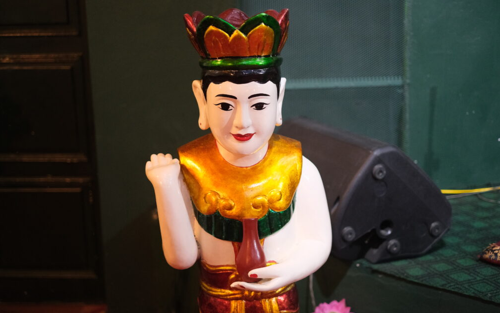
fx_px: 750
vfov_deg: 23.6
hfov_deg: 36.9
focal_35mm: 55
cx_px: 254
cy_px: 165
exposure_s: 1/150
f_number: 1.4
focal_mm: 35
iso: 2500
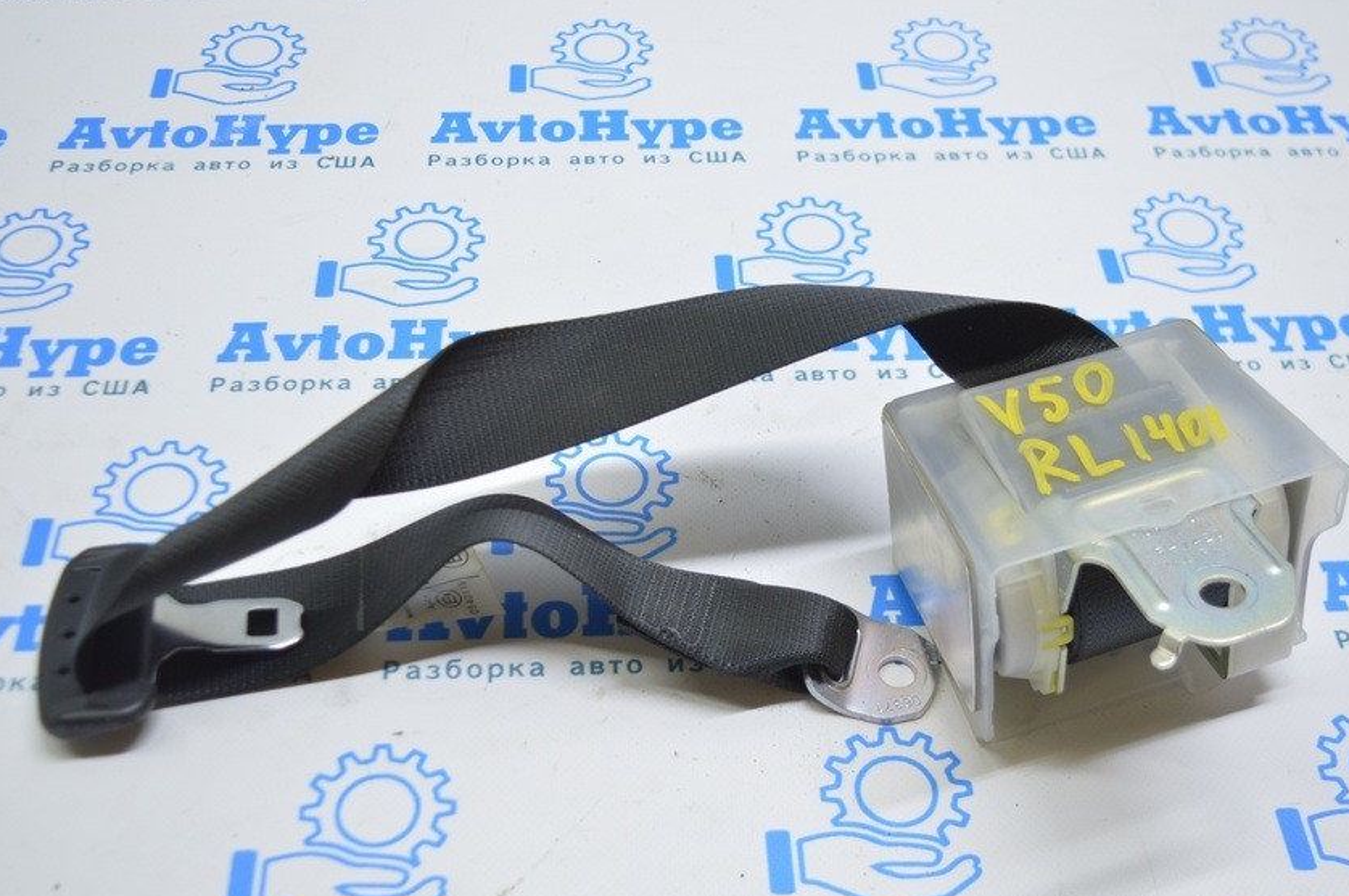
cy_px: 490
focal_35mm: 44
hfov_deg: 44.5
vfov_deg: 30.4
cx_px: 691
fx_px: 1647
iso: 400
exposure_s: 1/50
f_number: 4
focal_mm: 24
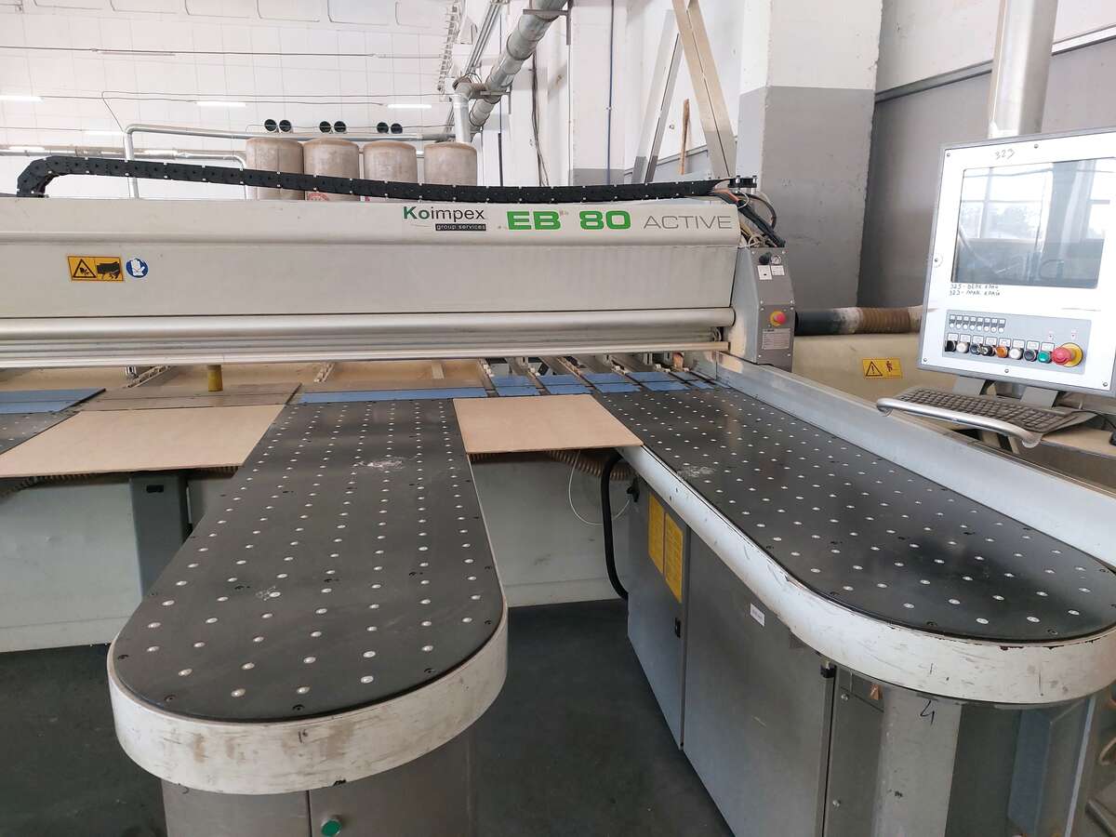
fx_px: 774
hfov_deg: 71.6
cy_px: 418
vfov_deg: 56.8
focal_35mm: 24
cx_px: 558
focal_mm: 5.23
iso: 250
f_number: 1.8
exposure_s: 1/100
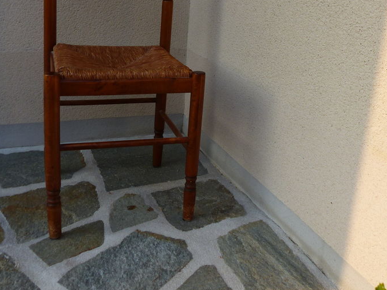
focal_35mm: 37
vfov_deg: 37.9
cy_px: 80
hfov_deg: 50.0
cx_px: 219
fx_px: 414
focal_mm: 4.5
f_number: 4
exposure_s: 1/400
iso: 100
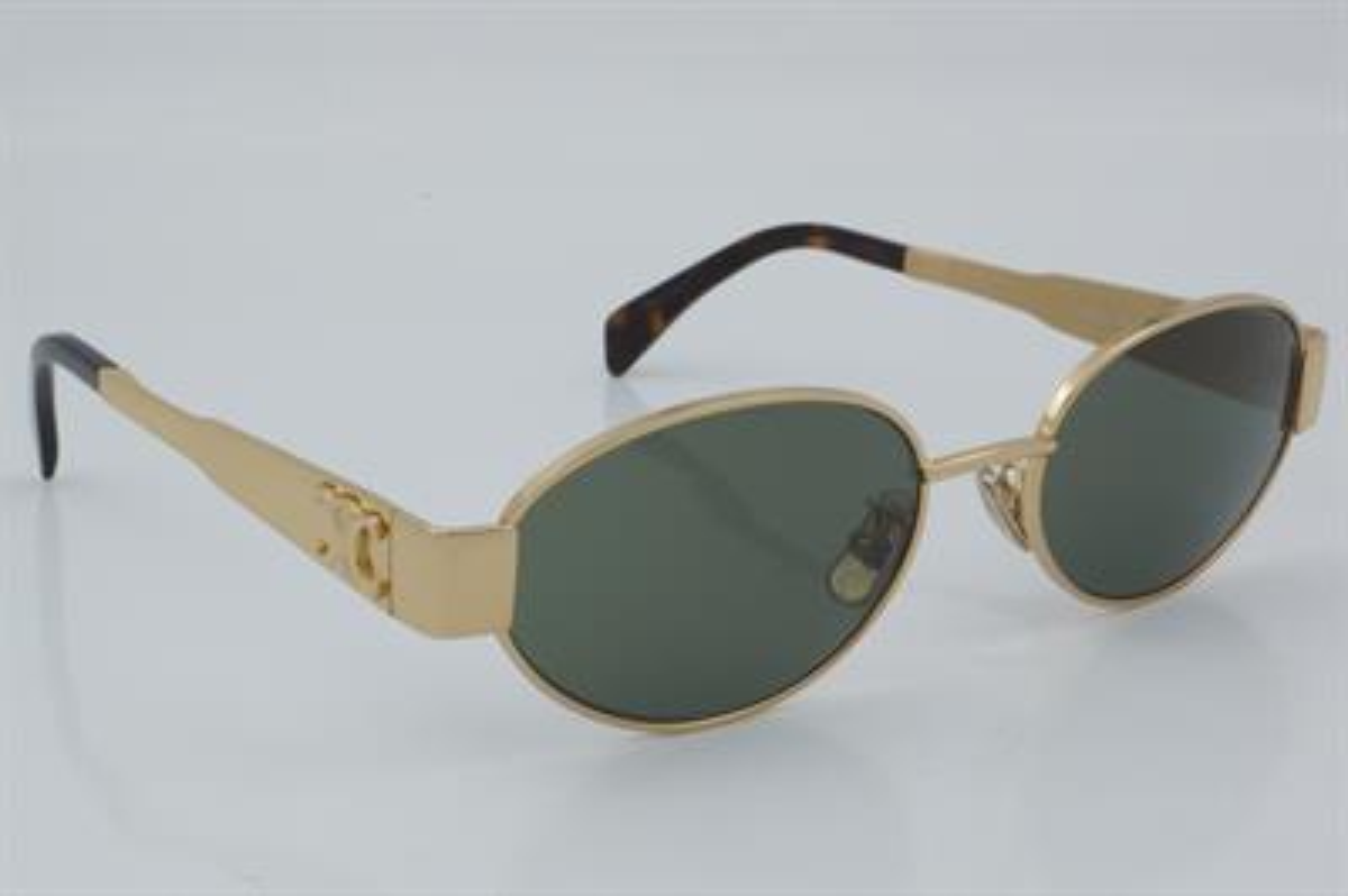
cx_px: 674
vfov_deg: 16.5
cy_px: 448
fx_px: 3087
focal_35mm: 82
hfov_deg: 24.6
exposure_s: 1/4
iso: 100
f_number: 32
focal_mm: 55
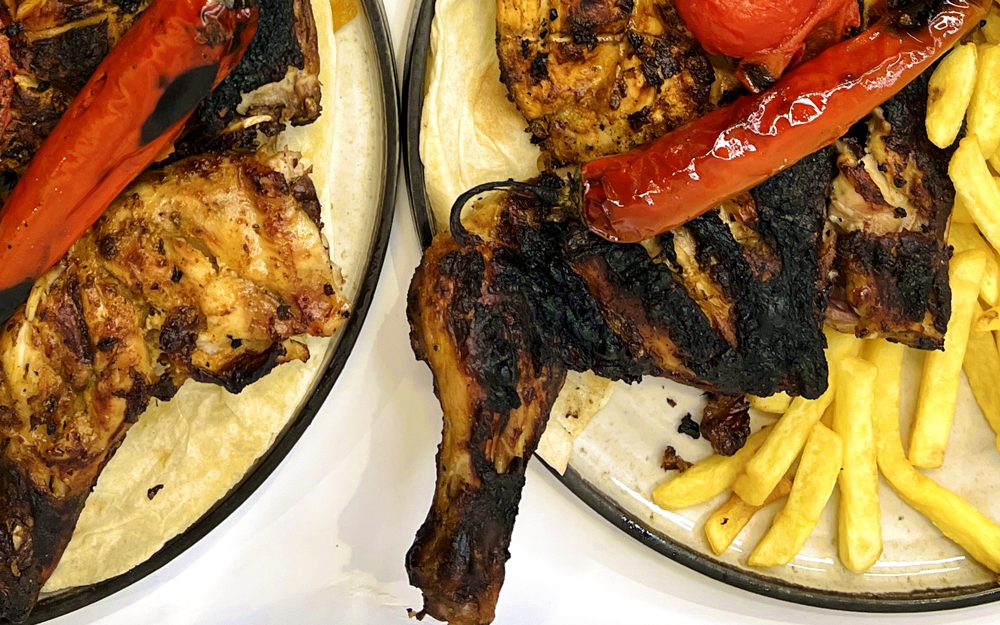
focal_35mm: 65
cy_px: -218
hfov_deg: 31.5
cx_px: 405
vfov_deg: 18.4
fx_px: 1771
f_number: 1.5
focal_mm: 5.7
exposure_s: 1/100
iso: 64
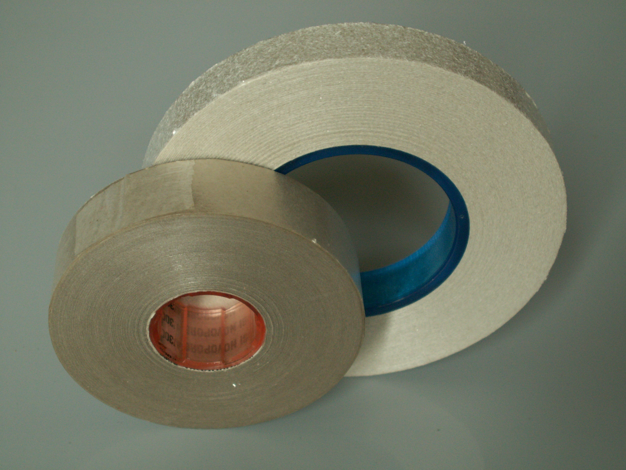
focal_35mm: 62
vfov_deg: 23.7
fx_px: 1121
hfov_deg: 31.2
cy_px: 235
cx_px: 313
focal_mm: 10.28
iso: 125
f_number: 3.2
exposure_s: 1/60
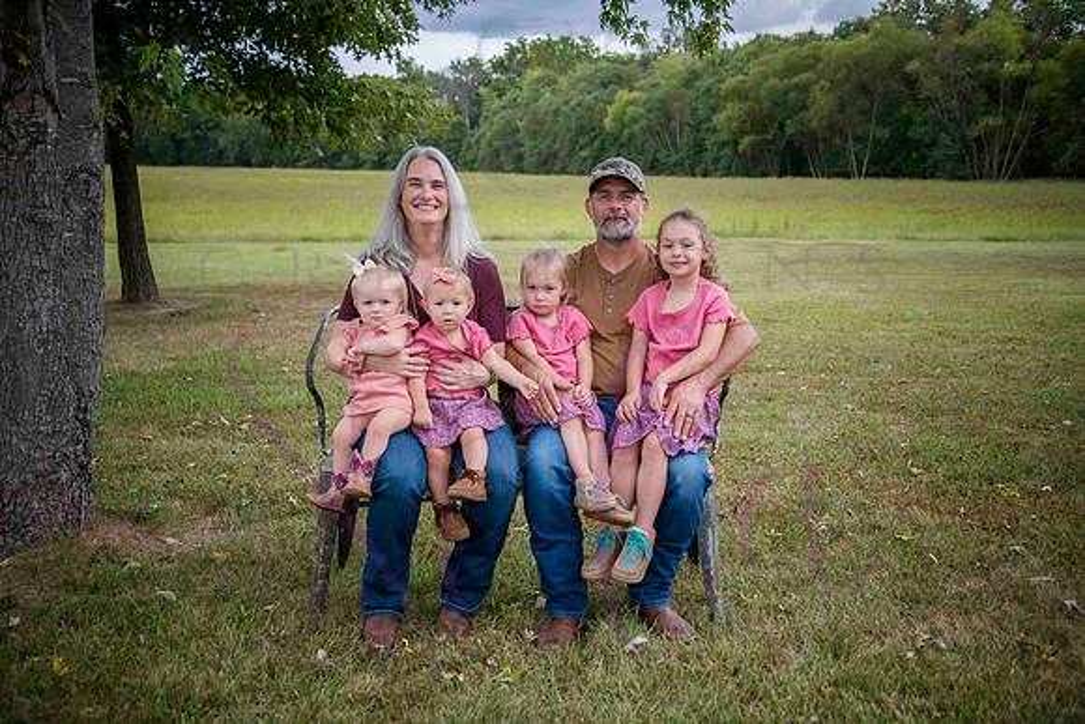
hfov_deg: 50.7
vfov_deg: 35.1
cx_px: 542
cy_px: 362
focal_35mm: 38
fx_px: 1145
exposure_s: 1/640
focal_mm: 38
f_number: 4.2
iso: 400
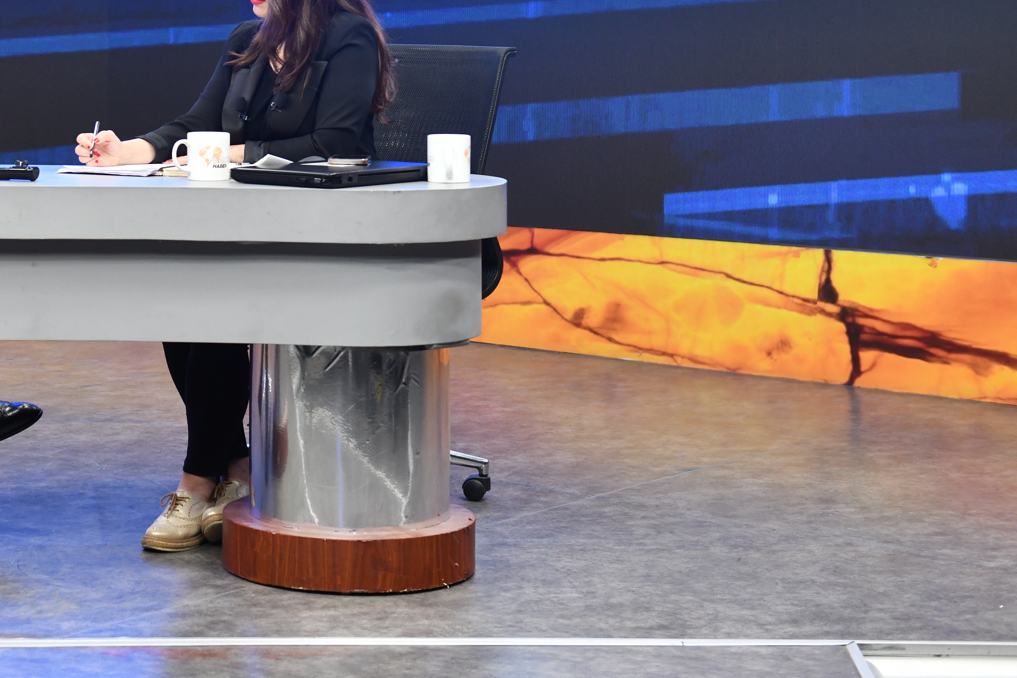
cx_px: 158
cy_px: 53
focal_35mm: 87
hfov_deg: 22.9
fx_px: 2458
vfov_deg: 15.5
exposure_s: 1/250
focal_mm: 45
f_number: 3.5
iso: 800
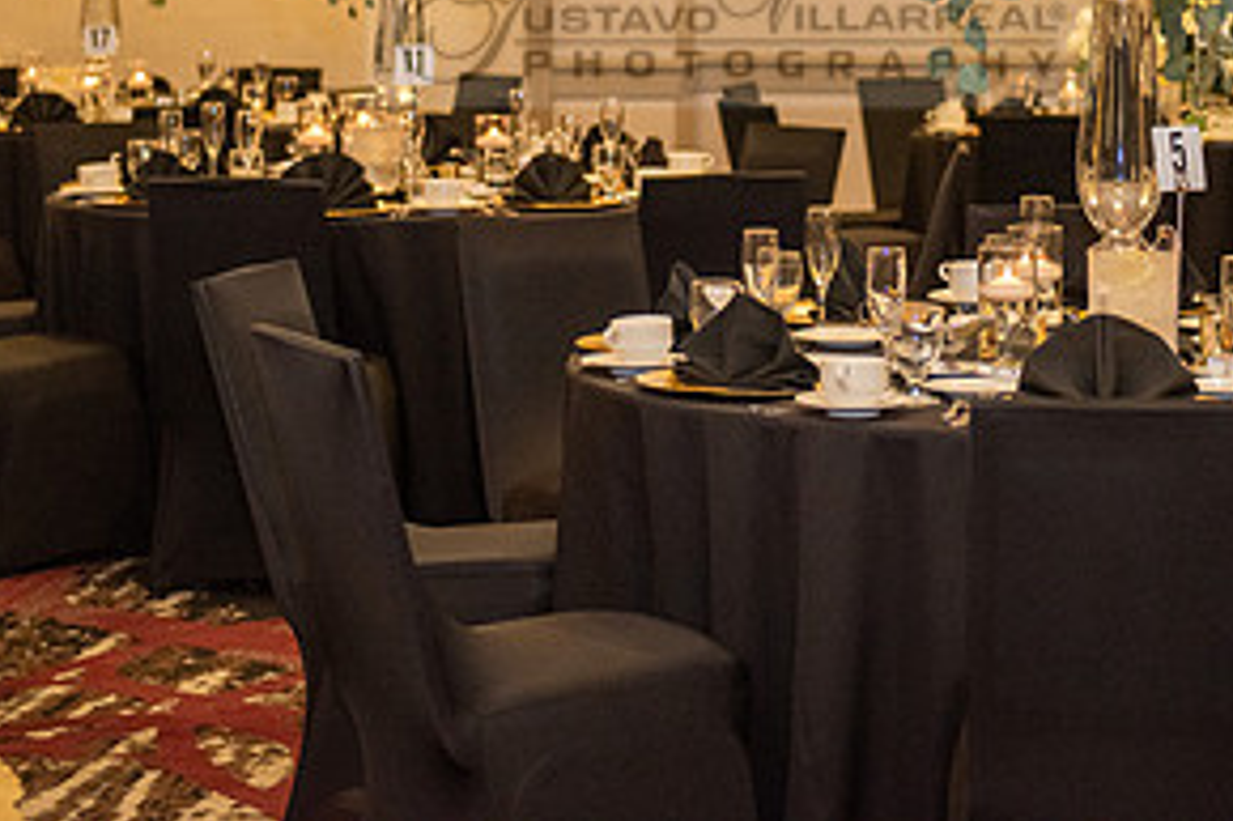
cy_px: 6
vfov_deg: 12.3
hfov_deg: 18.6
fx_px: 3765
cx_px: 736
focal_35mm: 110
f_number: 2.8
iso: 1600
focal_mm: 55
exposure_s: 1/125
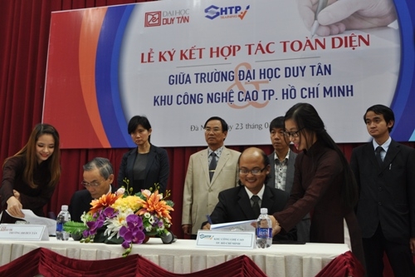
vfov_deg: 34.2
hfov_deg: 49.6
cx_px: 208
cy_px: 138
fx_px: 449
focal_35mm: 39
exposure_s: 1/15
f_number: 4
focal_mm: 26
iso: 450
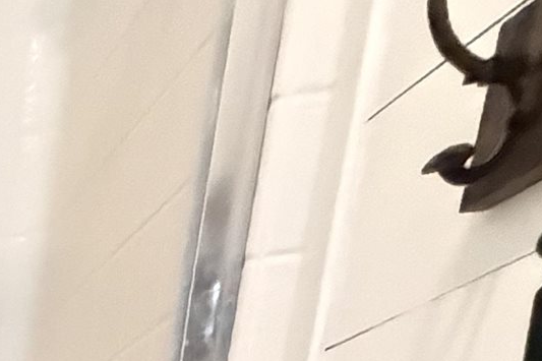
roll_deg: +2.8
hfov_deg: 16.2
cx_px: -641
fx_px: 1264
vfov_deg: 10.3
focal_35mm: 84
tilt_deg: -19.2
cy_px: 1154
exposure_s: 1/40
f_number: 2.2
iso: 1250
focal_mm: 2.22
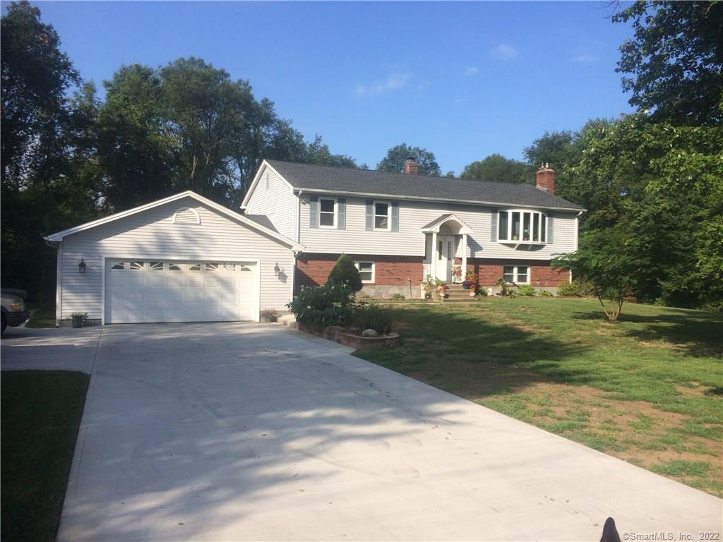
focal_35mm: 29
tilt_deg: -1.8
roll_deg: -1.1
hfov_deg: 61.7
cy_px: 271
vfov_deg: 48.2
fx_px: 606
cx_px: 362
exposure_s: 1/1953
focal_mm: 4.15
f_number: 2.2
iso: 32
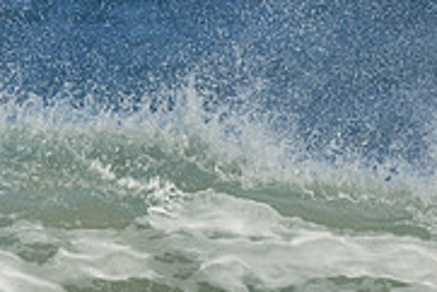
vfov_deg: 0.4
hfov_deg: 0.7
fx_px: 38437
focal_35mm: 3164
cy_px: 325
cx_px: -230
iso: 220
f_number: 6.3
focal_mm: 800
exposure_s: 1/2000
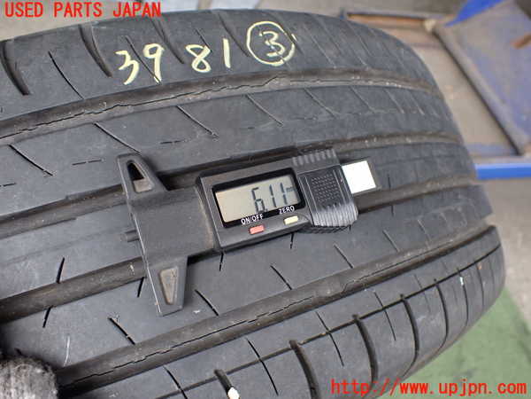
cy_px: 200
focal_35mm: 30
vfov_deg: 46.8
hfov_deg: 60.0
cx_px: 266
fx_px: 460
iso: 250
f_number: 2.3
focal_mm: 5.4
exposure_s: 1/125
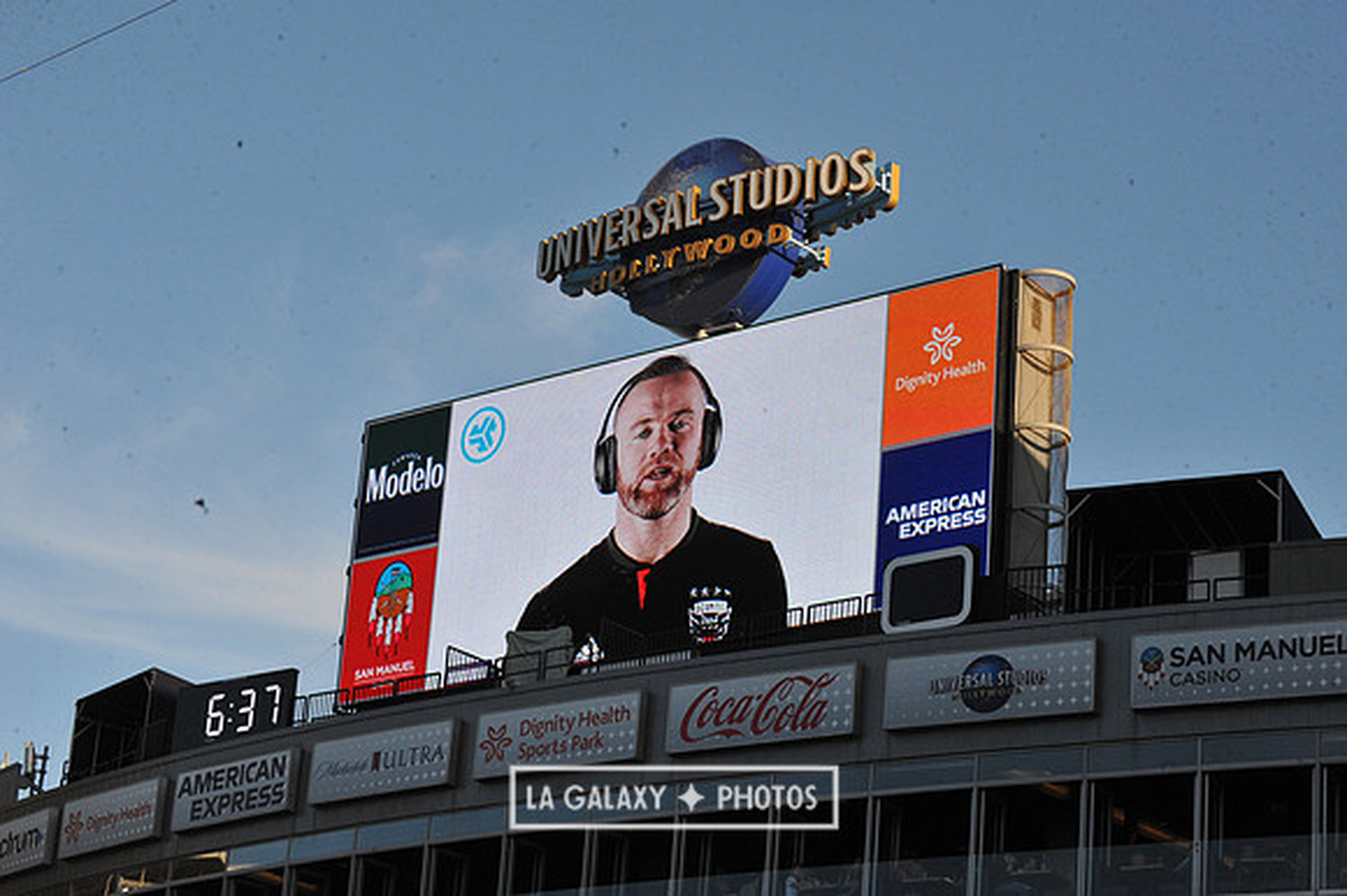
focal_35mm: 86
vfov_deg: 15.9
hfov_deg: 23.7
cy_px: 448
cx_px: 674
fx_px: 3216
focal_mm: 86
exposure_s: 1/1000
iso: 1600
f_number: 16
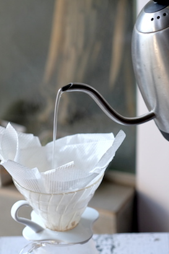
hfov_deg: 11.1
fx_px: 867
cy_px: 164
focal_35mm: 123
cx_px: 63
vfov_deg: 16.6
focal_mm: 56
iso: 800
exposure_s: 1/100
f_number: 2.8
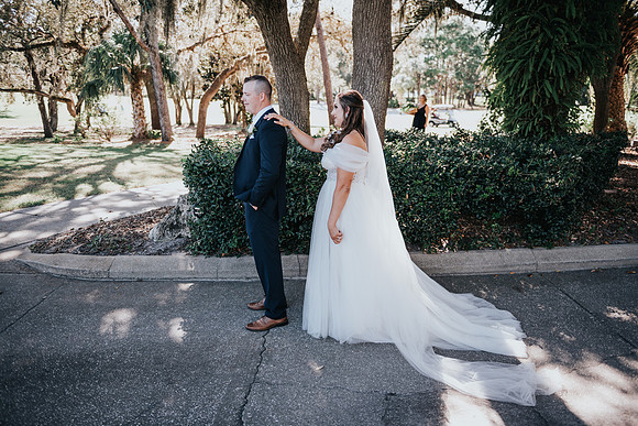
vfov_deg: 41.1
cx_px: 319
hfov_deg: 58.7
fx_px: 567
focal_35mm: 32
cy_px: 213
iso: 125
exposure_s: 1/160
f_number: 2.8
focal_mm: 32
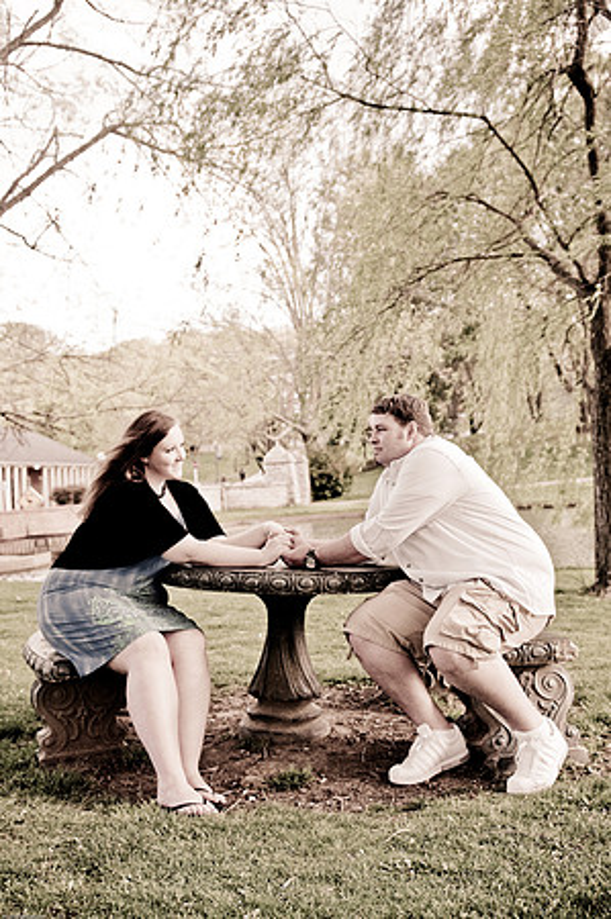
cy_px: 460
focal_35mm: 36
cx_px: 306
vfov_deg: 53.2
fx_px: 919
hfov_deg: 36.8
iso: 200
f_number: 2.8
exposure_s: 1/250
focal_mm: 24
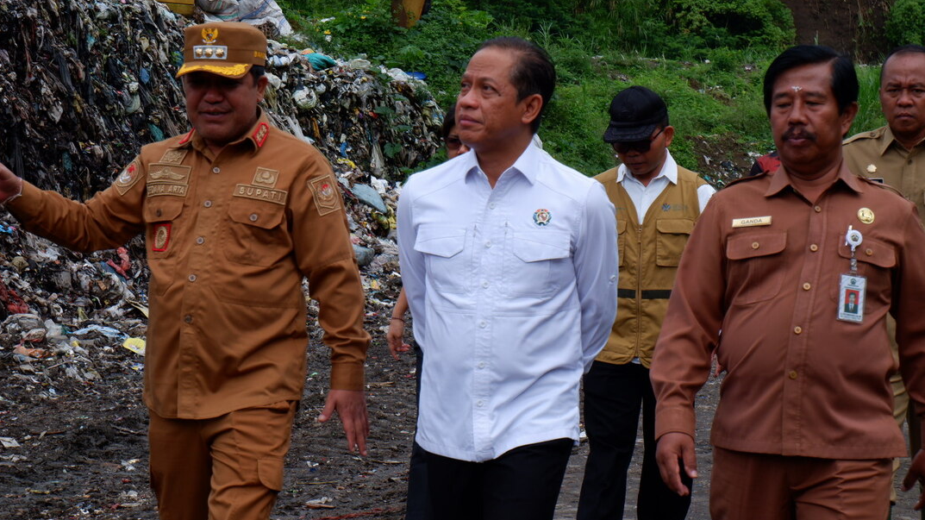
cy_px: 211
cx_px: 449
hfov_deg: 25.0
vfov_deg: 14.2
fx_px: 2084
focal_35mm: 85
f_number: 8
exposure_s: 1/240
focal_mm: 45
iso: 200
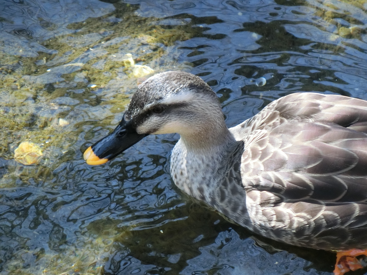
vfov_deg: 3.3
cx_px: 184
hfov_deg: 4.4
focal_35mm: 450
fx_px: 4771
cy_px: 138
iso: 800
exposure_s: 1/400
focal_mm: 81
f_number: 5.9
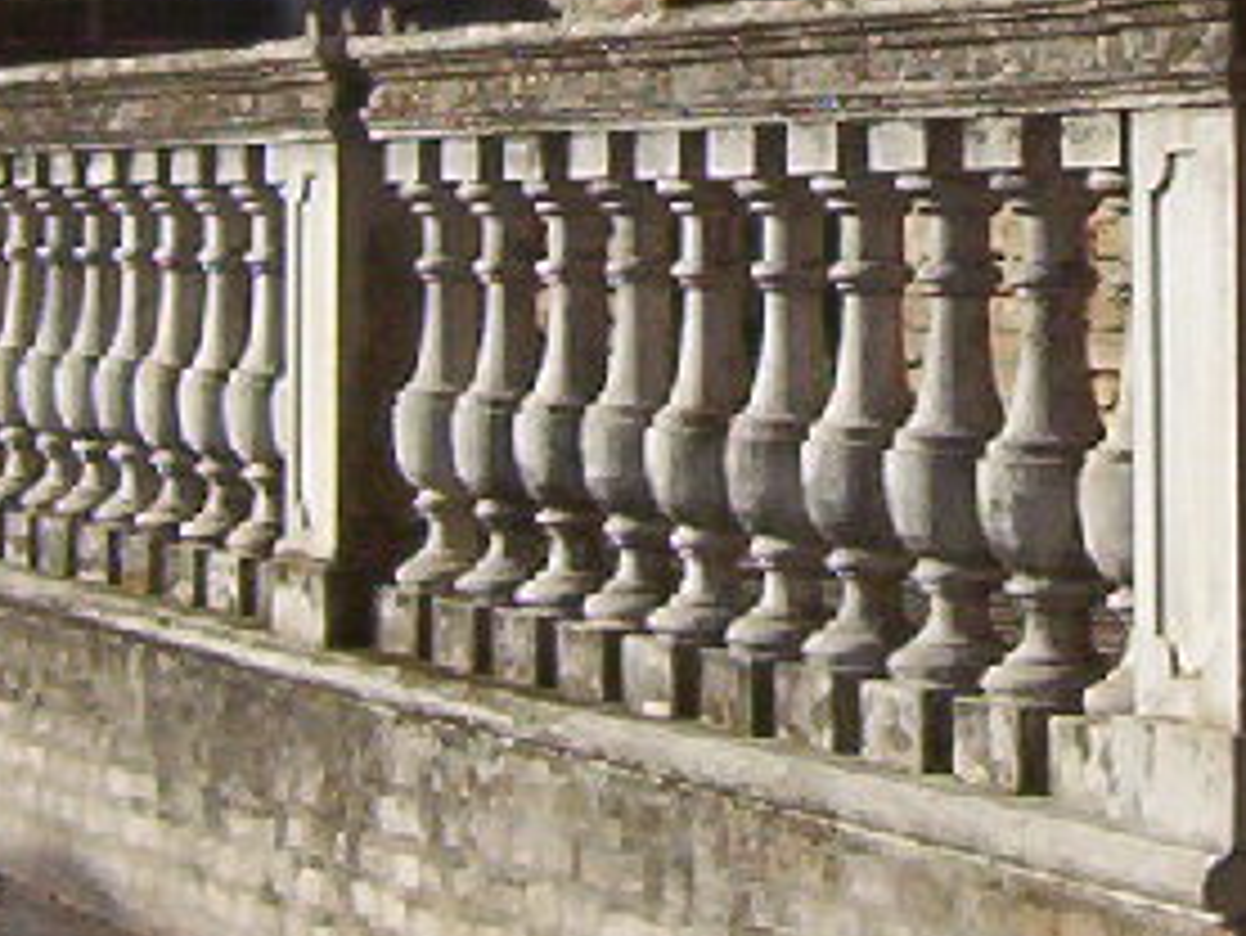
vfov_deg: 9.5
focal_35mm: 154
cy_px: -270
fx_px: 5546
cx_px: 1017
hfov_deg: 12.8
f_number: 5.24
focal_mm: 5.54
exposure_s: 1/1042
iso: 100
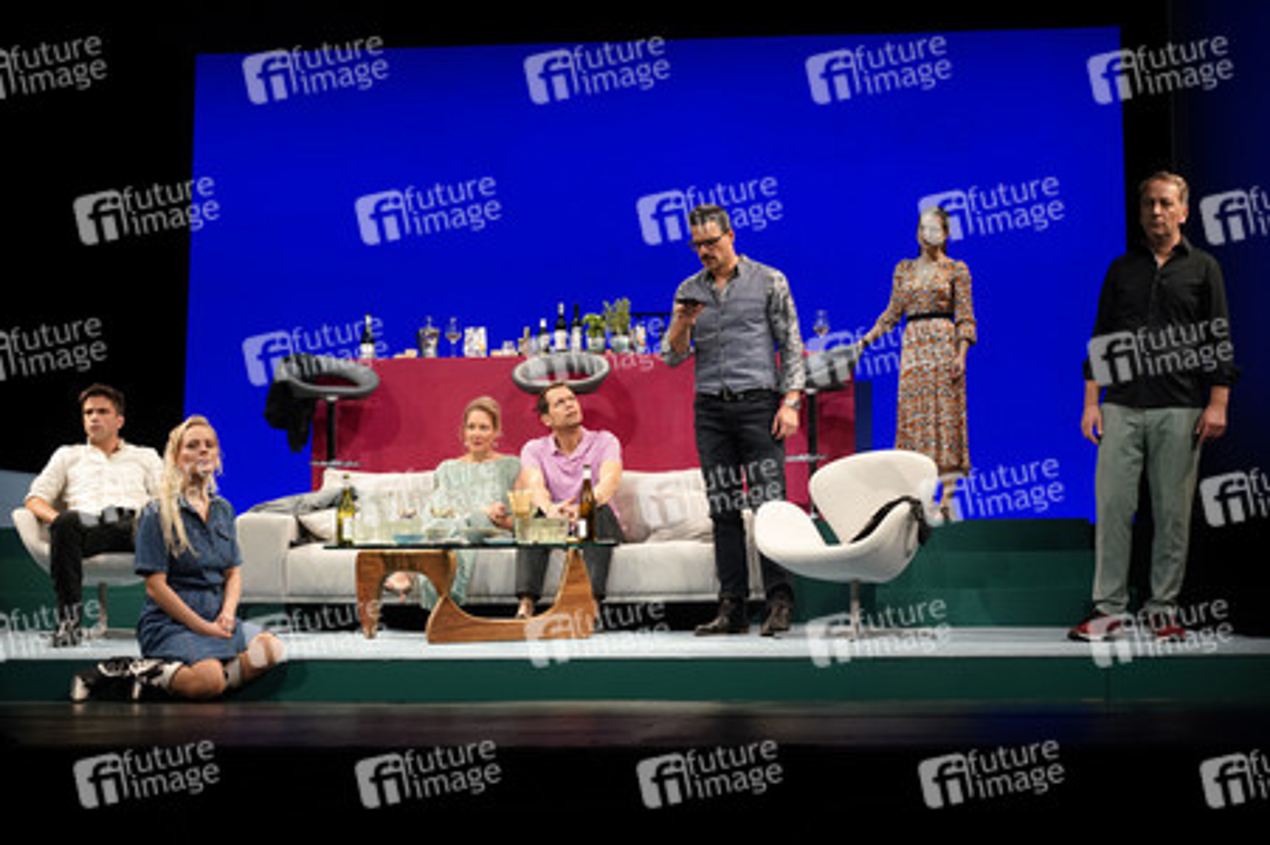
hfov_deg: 31.4
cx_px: 635
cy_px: 422
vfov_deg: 21.2
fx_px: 2256
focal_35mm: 64
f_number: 5.6
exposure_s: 1/250
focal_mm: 64
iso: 1600
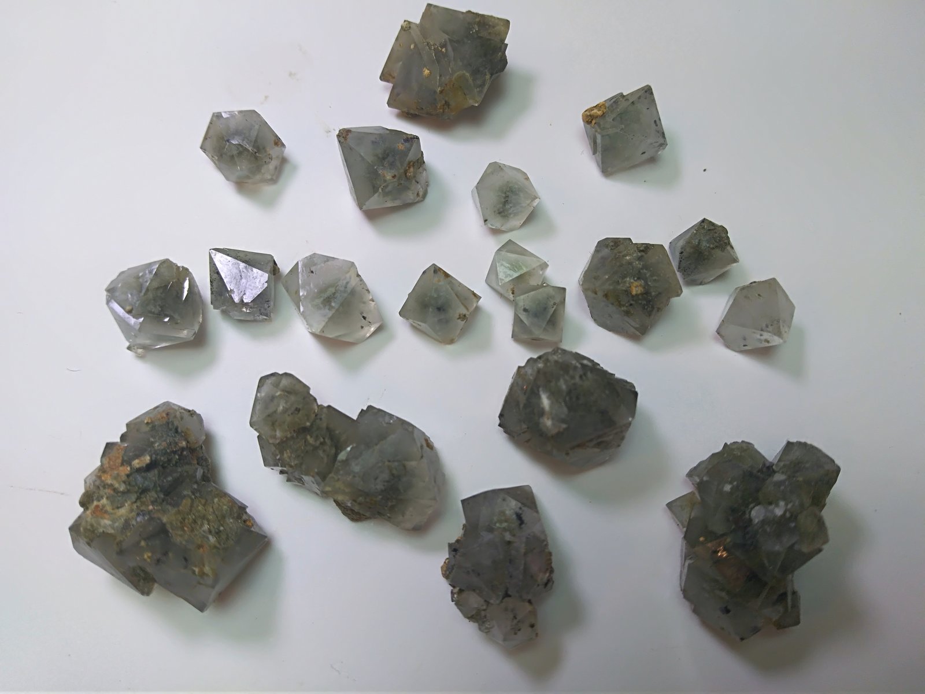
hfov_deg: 67.3
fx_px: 695
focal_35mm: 26
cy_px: 347
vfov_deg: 53.1
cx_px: 462
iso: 100
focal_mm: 3.54
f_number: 2
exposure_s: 1/136
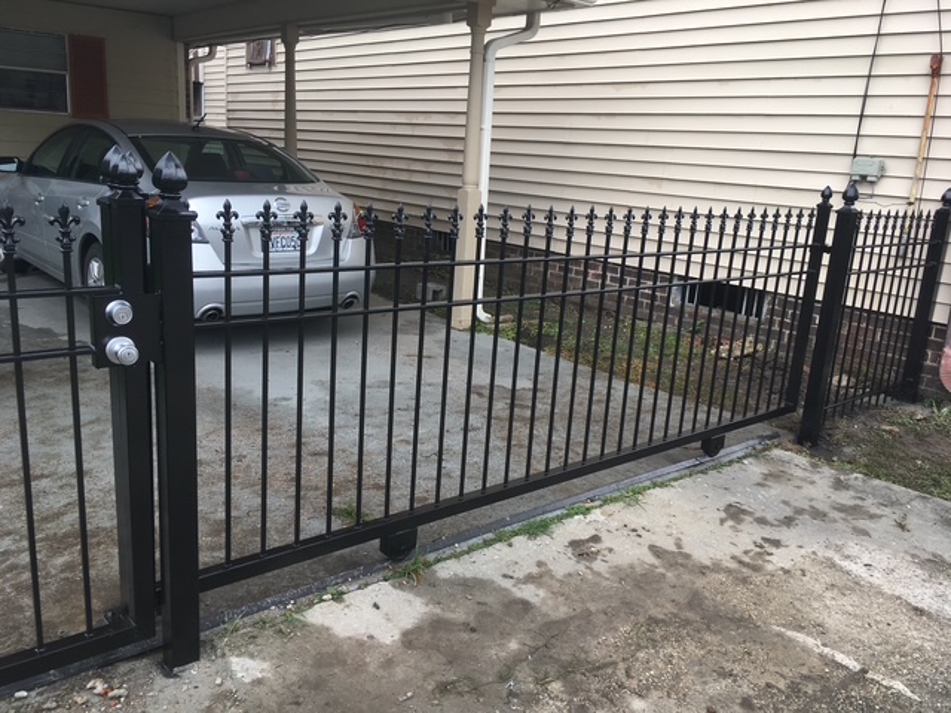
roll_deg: -4.8
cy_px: 356
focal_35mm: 29
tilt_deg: -14.6
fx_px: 797
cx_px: 476
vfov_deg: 48.2
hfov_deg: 61.7
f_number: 2.2
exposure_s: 1/420
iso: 25
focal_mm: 4.15
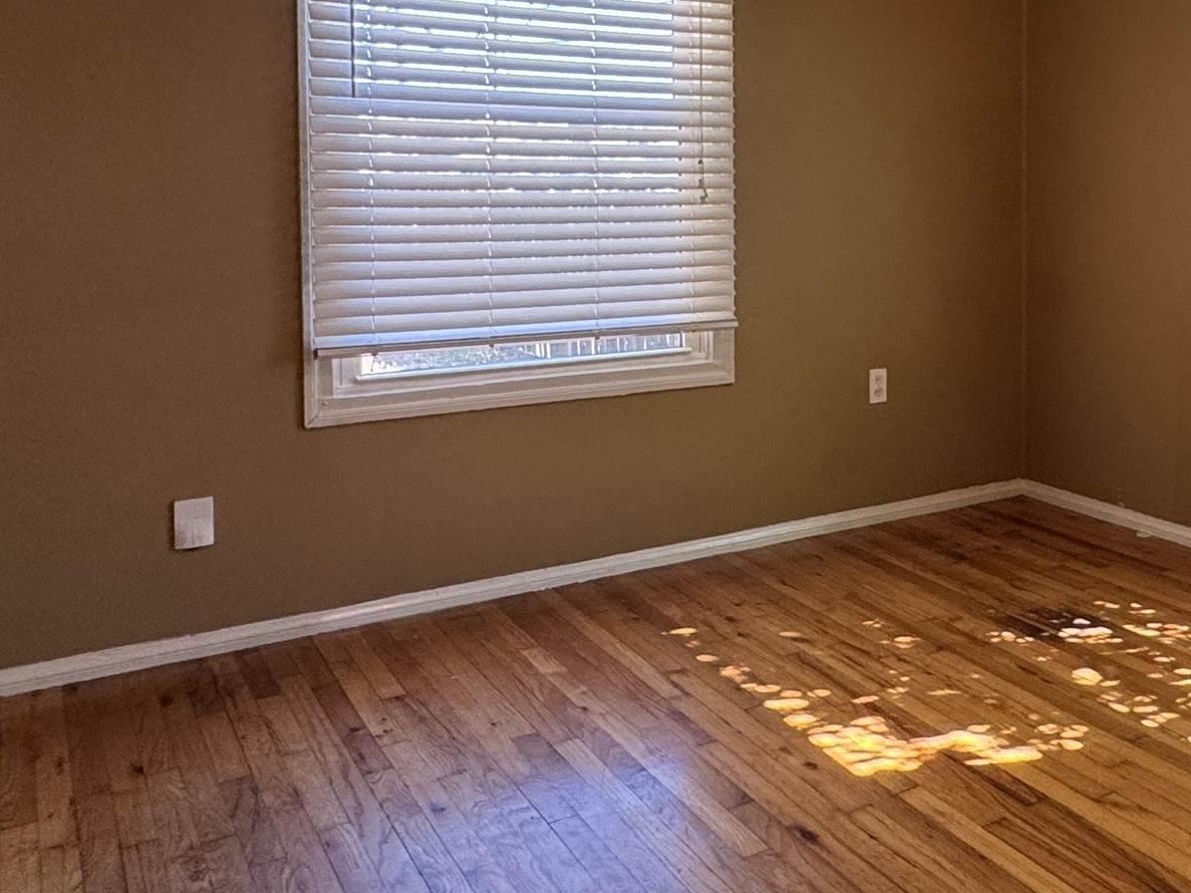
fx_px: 1238
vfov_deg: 38.6
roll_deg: +0.1
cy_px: 225
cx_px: 871
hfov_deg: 49.6
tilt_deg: -2.2
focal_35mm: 36
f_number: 2.2
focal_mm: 2.22
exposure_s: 1/120
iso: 250
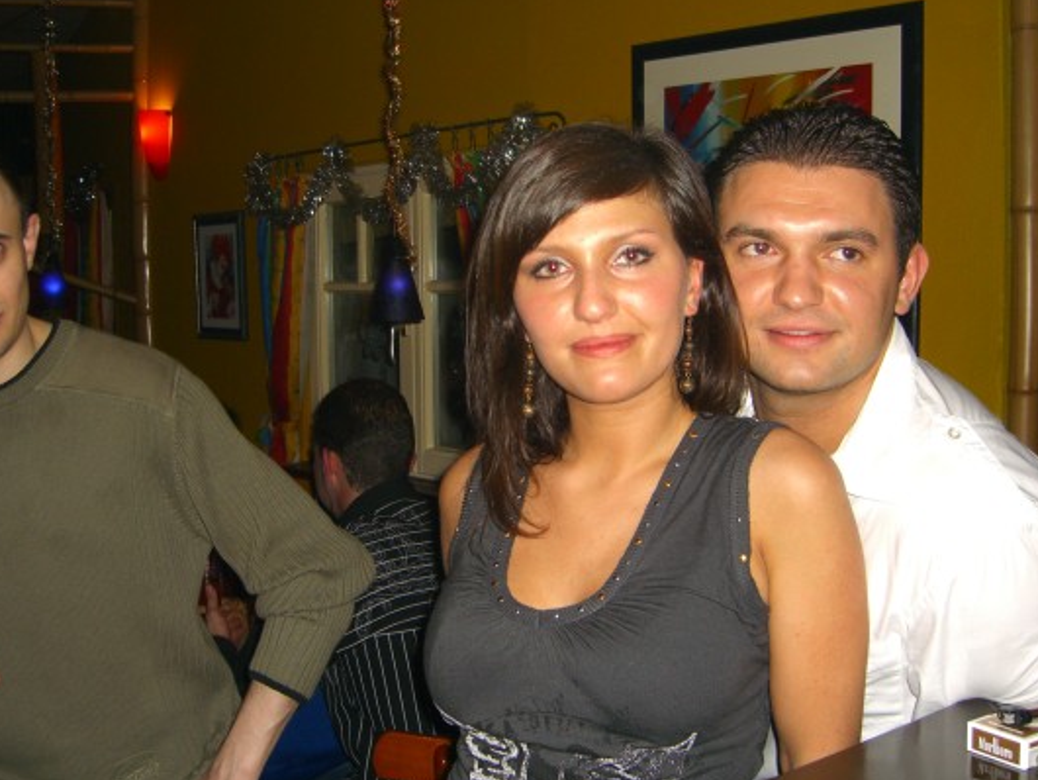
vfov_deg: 33.6
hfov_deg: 43.8
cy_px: 353
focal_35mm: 43
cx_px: 511
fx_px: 1290
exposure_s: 1/60
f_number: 2.8
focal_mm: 7.9
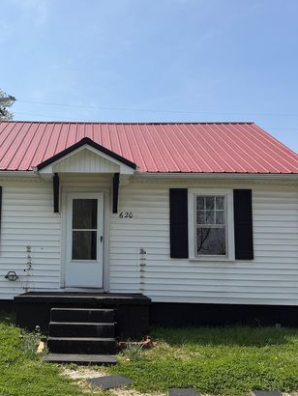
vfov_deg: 47.7
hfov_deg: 36.3
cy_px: 225
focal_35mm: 39
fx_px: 447
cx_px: 88
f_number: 1.78
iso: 80
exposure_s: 1/5319
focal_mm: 6.76
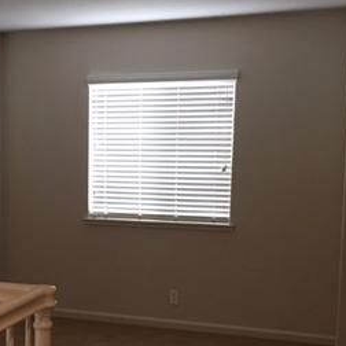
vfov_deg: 26.3
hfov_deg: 25.9
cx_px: 55
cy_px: 239
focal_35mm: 65
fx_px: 735
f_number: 2.2
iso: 100
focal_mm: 4.15
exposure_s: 1/15
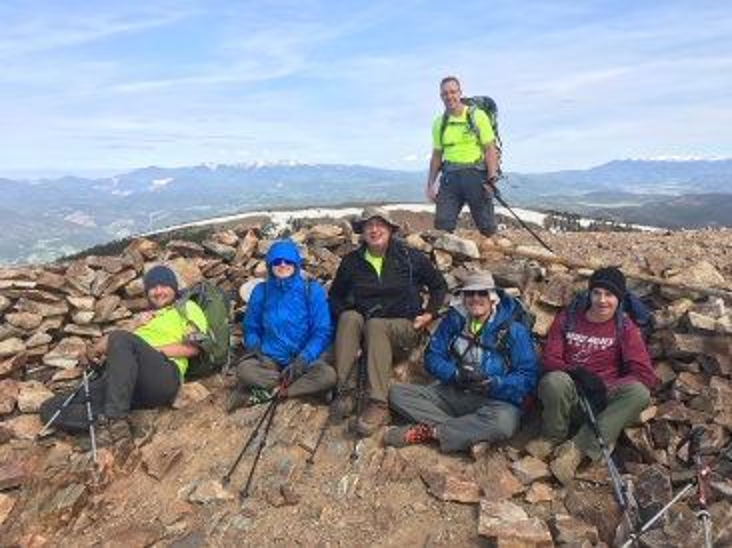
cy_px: 274
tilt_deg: -9.7
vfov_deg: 48.2
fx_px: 613
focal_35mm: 29
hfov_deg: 61.7
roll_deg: +1.2
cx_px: 366
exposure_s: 1/615
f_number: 2.2
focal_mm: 4.15
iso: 25
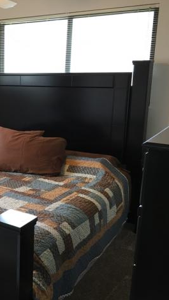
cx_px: -11
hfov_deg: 25.9
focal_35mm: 43
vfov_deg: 47.3
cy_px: 147
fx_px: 342
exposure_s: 1/30
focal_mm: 4.15
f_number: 2.2
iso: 80
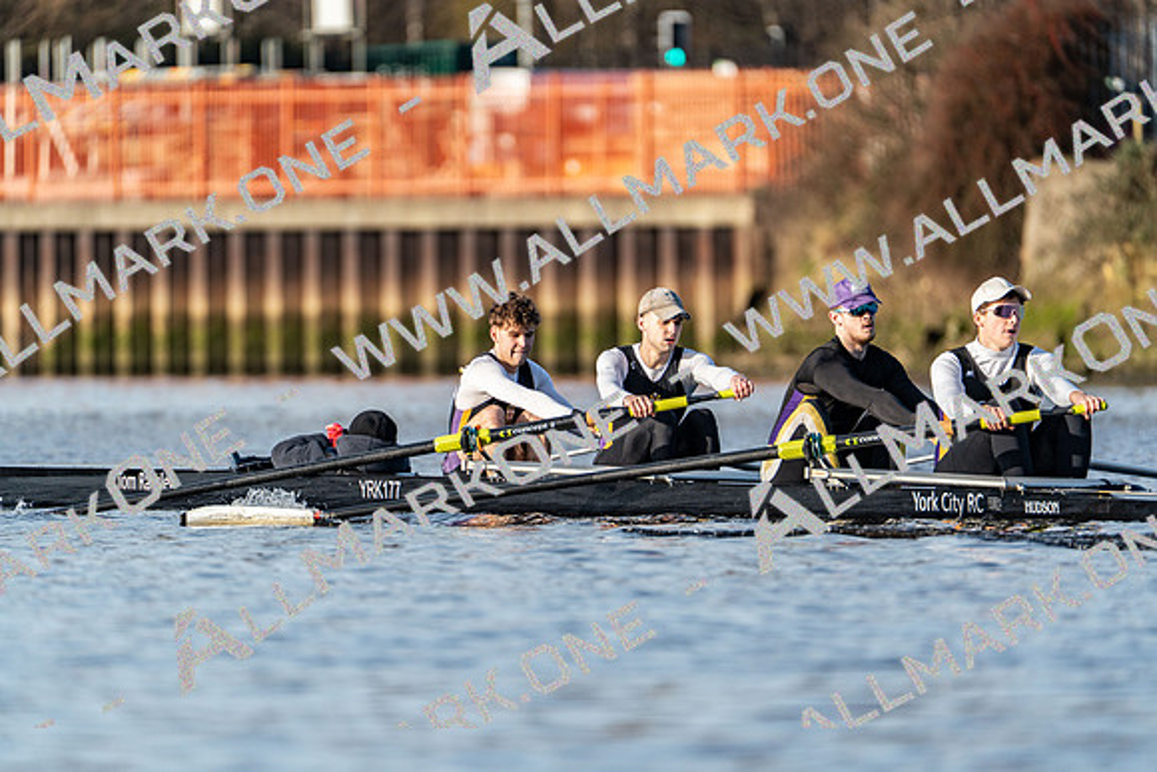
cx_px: 578
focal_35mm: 600
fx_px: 19287
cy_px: 386
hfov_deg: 3.4
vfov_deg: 2.3
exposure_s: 1/2000
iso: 640
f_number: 6.3
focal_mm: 600
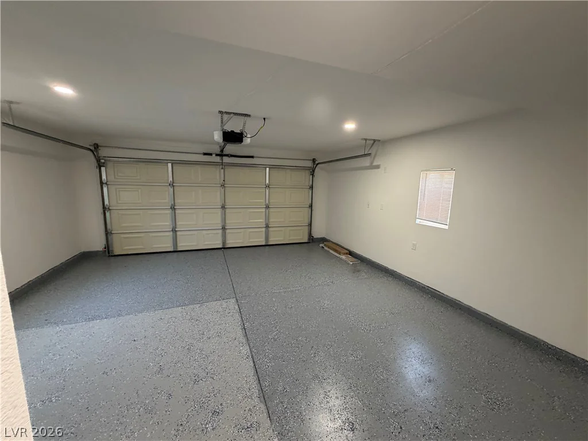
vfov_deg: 85.7
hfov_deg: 102.1
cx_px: 294
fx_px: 238
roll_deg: -0.9
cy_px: 220
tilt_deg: -8.7
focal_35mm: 14
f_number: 2.2
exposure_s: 1/60
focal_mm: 2.22
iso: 320
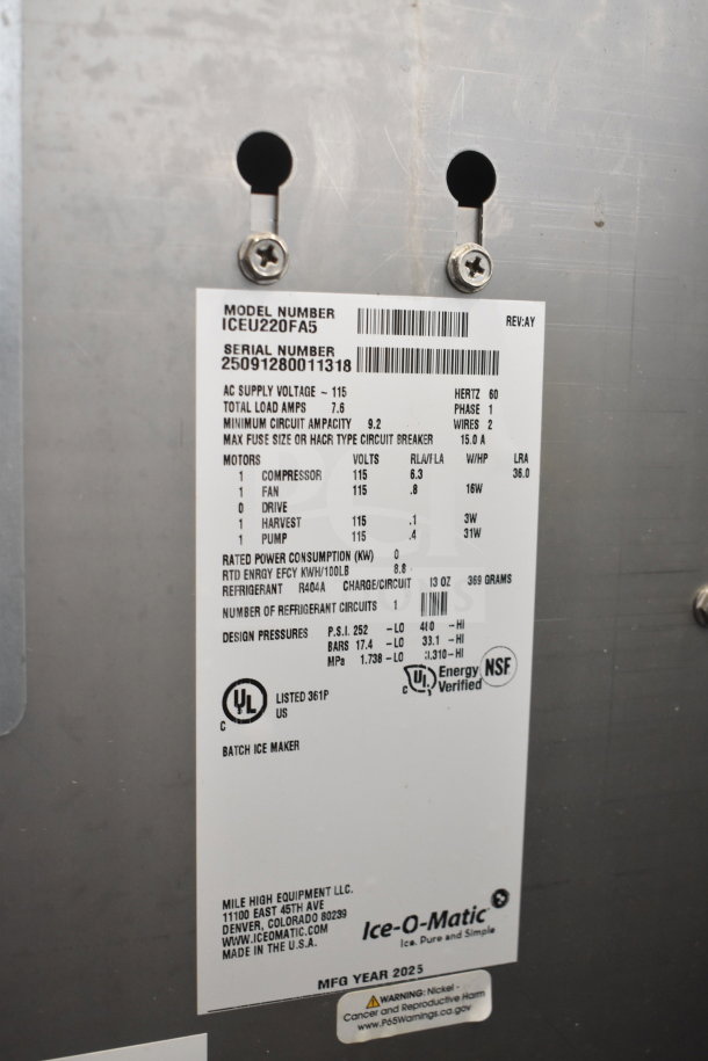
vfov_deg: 47.9
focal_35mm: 40
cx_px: 354
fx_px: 1195
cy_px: 530
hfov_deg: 33.0
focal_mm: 27
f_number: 4
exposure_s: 1/40
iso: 1400
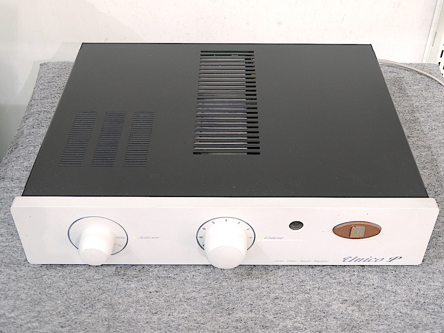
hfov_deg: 42.9
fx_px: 564
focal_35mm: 44
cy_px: 166
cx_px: 222
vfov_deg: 32.9
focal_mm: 7.8
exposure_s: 1/5
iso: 100
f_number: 3.9
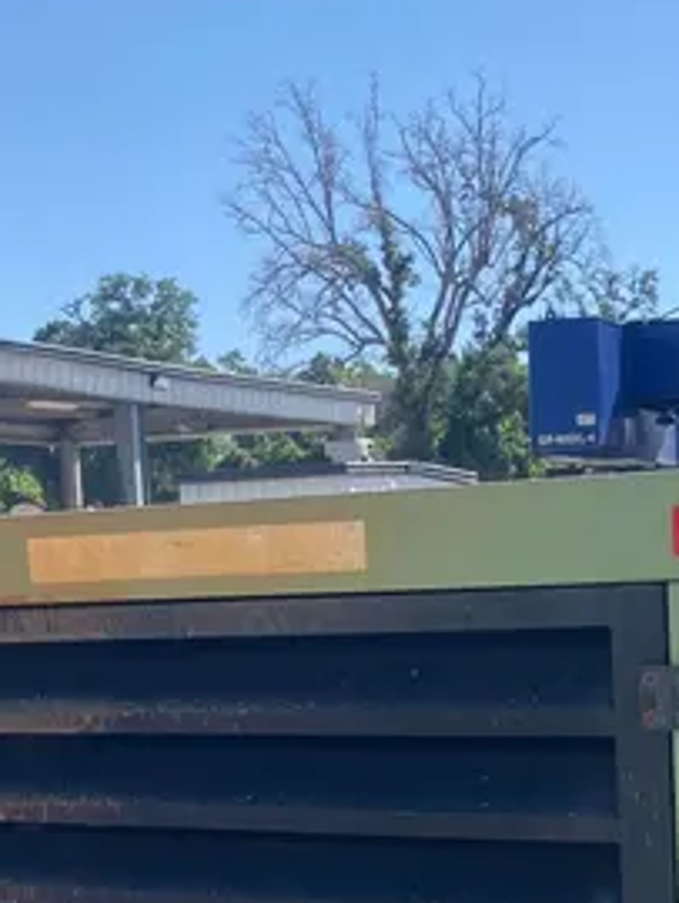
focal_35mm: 76
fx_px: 1985
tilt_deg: -11.8
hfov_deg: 19.1
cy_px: 1095
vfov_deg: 23.4
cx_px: 592
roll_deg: +1.3
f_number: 1.8
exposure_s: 1/1033
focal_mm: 3.99
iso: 32
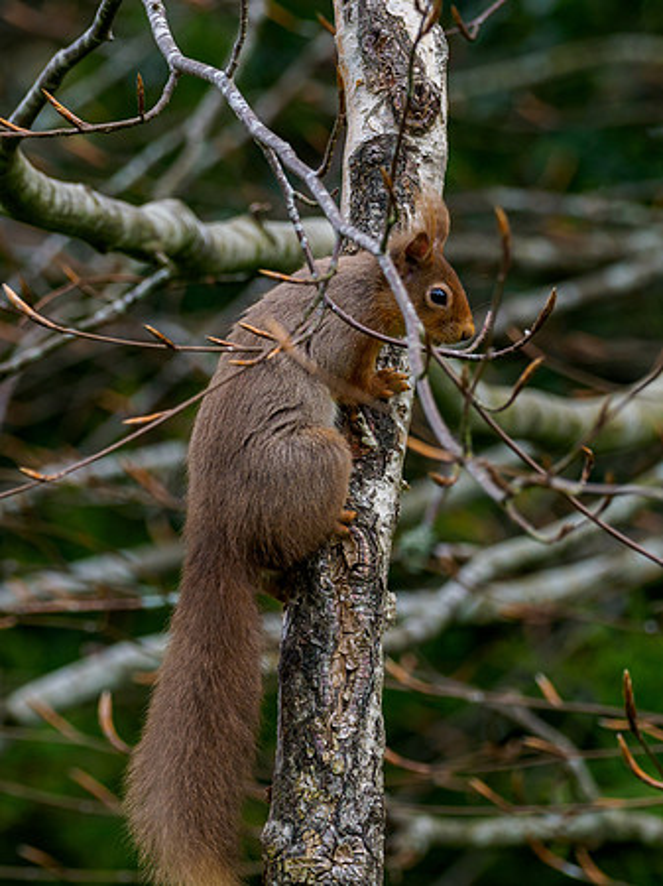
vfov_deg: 2.5
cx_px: 304
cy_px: 443
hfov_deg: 1.9
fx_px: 20483
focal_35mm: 801
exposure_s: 1/640
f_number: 4.5
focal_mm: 300
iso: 640
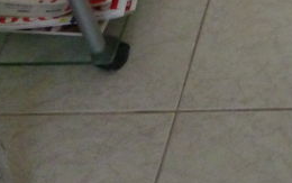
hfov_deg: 15.6
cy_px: -137
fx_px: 908
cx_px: 527
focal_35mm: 114
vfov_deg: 10.8
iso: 400
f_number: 3.1
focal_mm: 5
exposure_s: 1/60
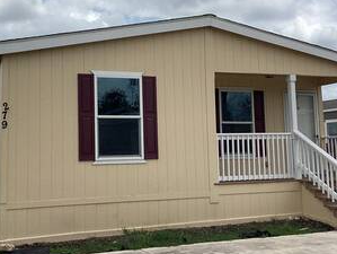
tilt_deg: +7.3
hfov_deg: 36.0
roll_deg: +1.9
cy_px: 87
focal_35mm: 53
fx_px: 517
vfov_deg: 27.4
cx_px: 140
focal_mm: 3.3
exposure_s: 1/2915
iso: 25
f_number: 2.4
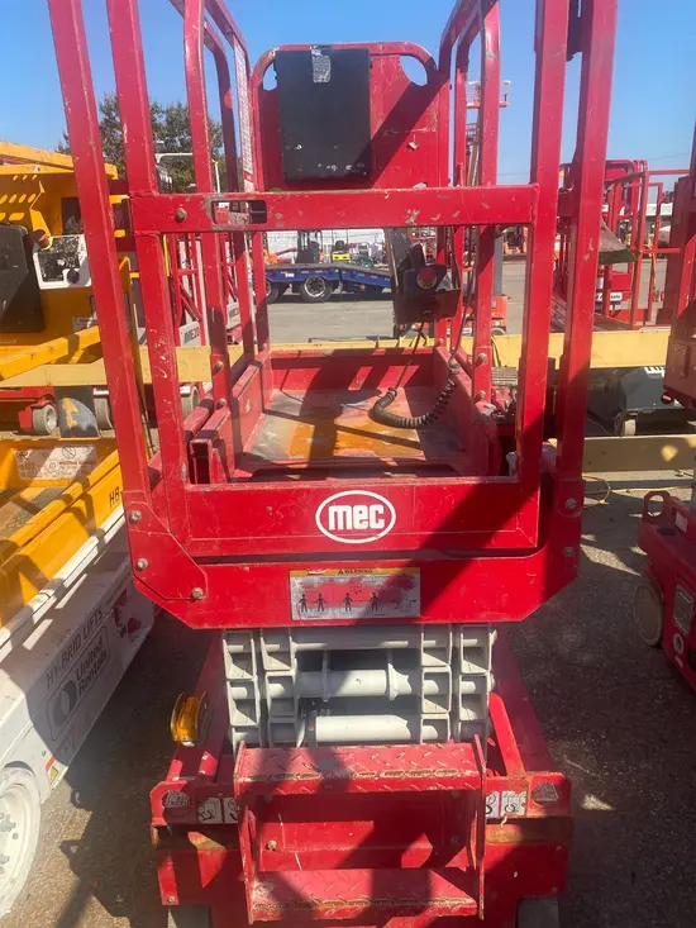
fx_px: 697
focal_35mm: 26
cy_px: 464
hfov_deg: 53.1
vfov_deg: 67.3
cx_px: 348
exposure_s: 1/1779
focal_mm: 4.25
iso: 32
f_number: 1.8
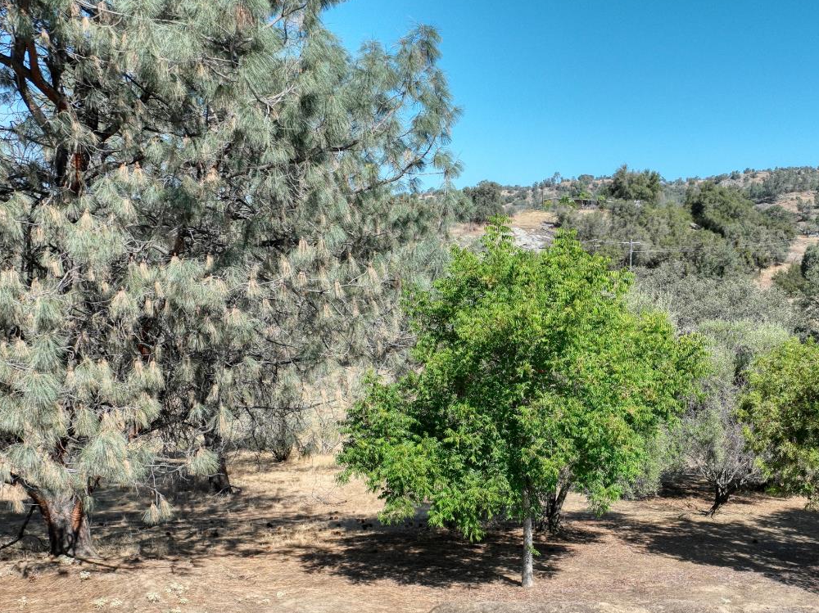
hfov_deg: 49.6
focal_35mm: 36
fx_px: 851
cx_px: 599
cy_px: 437
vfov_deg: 38.9
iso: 100
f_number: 2.8
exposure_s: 1/1000
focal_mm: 12.3
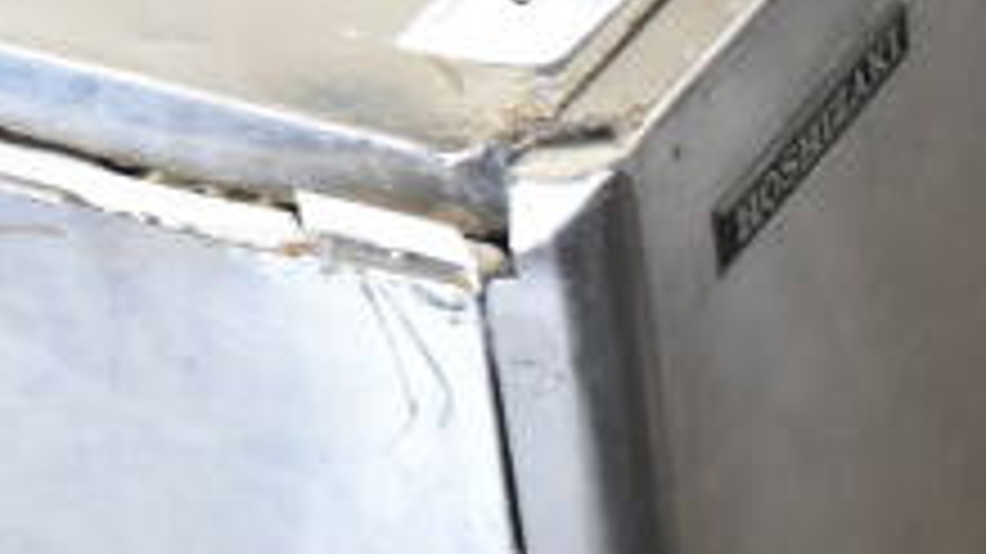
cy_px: 83
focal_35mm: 105
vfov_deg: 11.5
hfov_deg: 19.4
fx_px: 2744
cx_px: -144
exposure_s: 1/60
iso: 1600
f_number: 4
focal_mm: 24
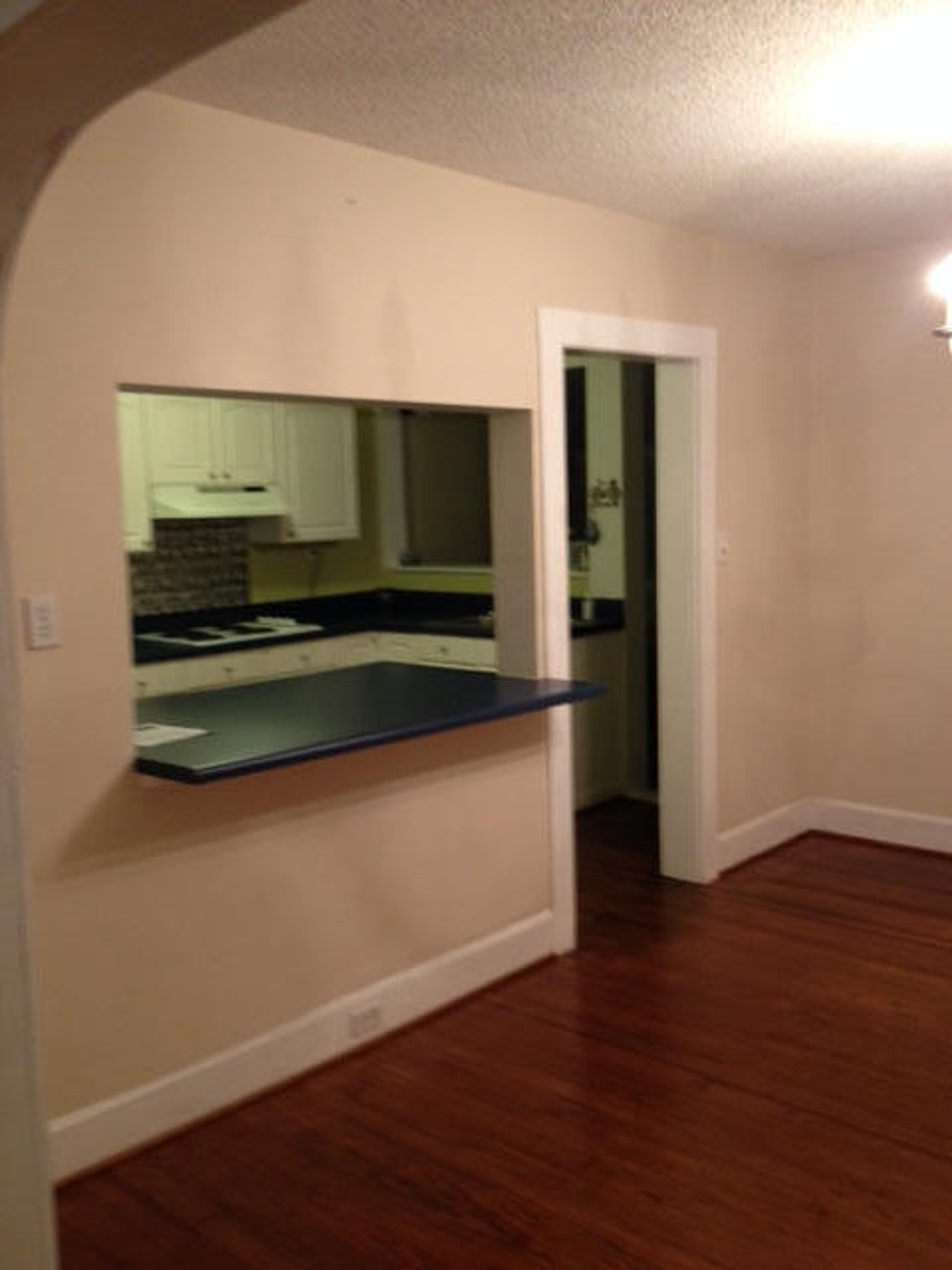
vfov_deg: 52.6
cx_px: 476
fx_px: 1283
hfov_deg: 40.7
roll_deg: -0.4
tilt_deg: -6.6
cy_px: 635
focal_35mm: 35
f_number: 2.4
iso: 160
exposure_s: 1/20
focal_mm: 4.28
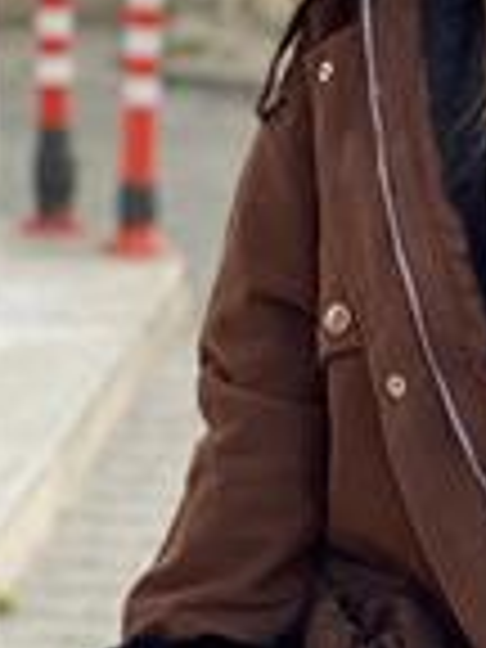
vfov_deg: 13.2
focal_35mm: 149
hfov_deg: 9.7
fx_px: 2789
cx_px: 670
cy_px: 268
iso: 50
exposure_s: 1/122
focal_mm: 6
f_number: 2
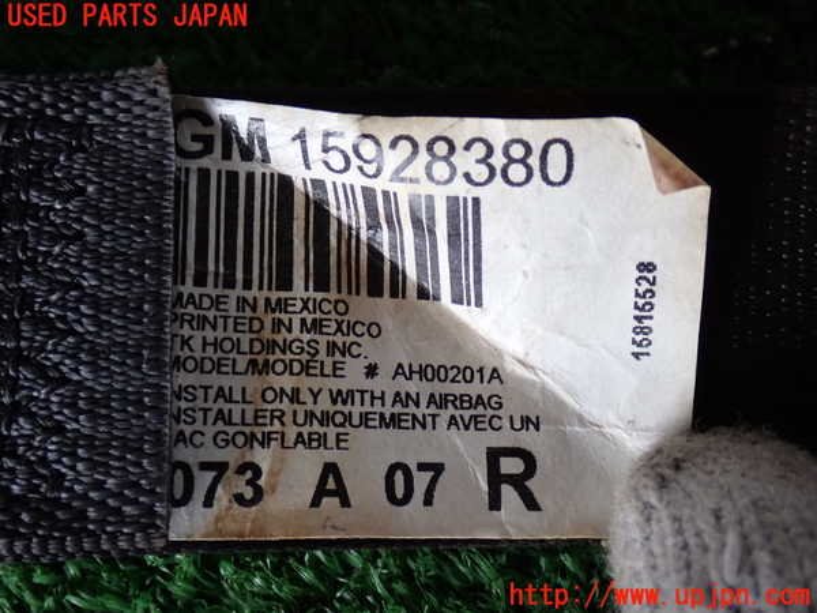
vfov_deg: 30.9
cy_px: 306
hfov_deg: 40.4
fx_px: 1109
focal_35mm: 47
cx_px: 408
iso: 200
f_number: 3.1
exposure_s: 1/80
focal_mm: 8.4
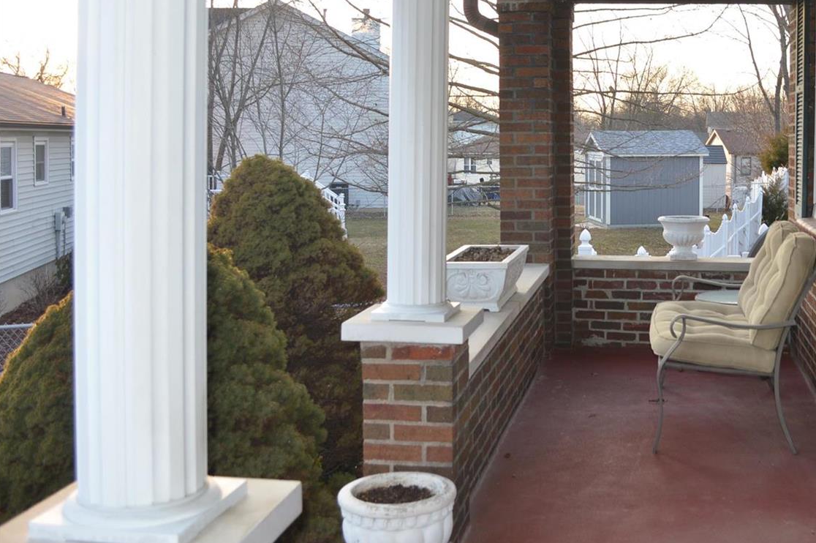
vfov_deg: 30.9
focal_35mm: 43
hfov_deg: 44.4
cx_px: 582
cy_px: 175
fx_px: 974
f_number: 4
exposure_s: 1/125
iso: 220
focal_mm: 20
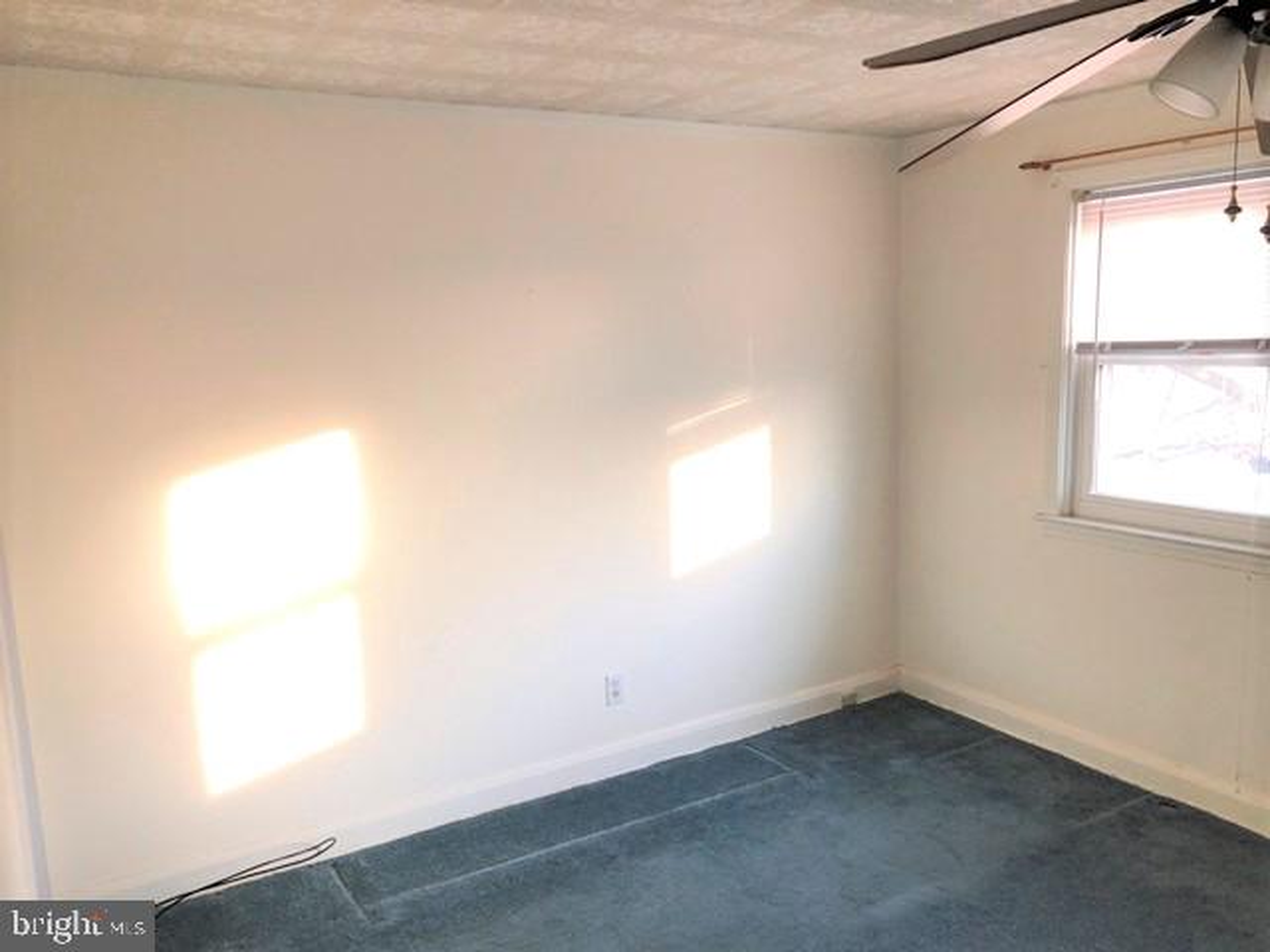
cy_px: 476
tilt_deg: -9.9
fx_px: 1027
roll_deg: +0.8
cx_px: 635
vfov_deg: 49.7
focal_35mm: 28
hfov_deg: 63.4
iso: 32
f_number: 1.8
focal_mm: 3.99
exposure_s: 1/24
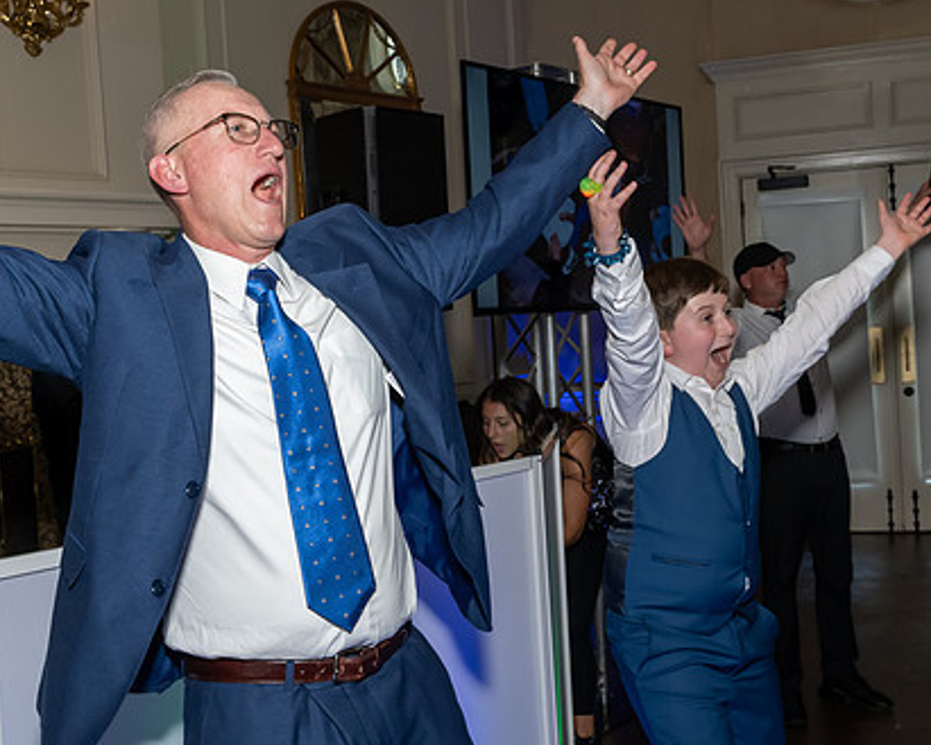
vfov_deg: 36.5
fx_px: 1130
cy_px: 342
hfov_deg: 44.7
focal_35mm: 41
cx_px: 519
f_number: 7.1
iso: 1000
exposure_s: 1/250
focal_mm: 17
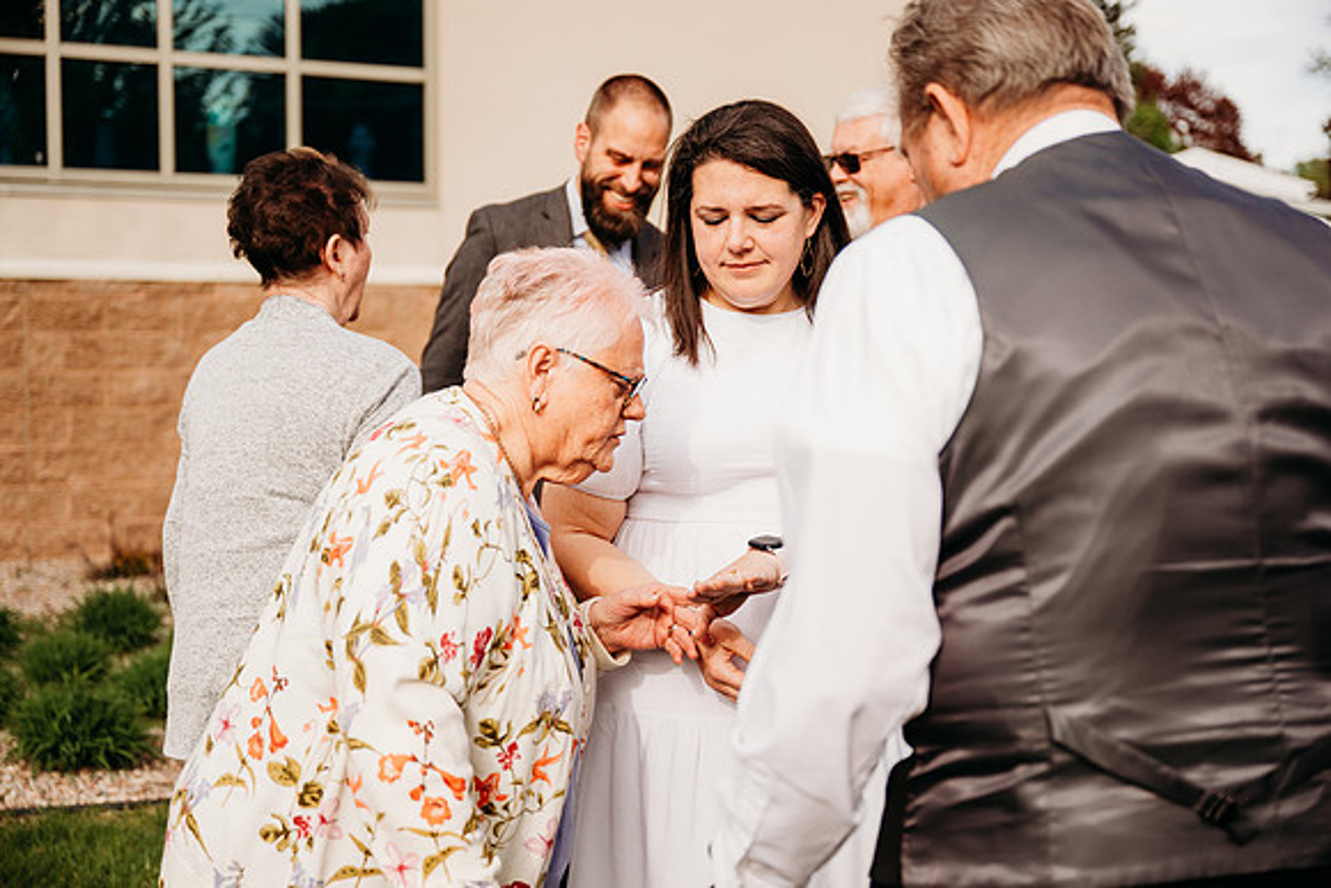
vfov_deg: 28.7
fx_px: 1738
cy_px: 444
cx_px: 666
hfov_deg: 41.9
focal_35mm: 47
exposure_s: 1/1600
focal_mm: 47
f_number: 2.8
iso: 200
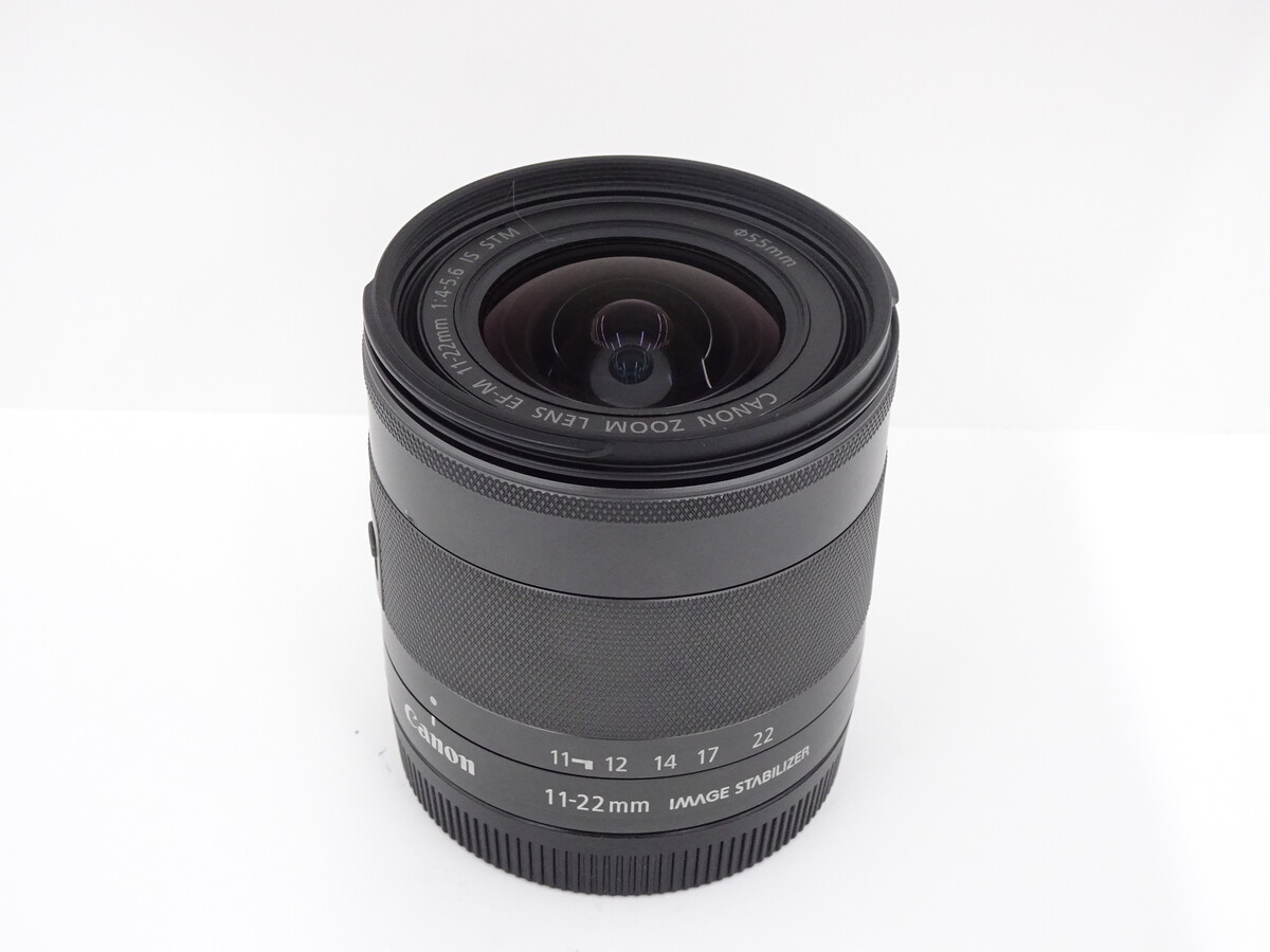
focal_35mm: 54
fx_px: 1981
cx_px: 635
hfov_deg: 35.5
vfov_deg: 27.0
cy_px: 476
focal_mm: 9.18
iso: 500
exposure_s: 1/60
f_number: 4.5
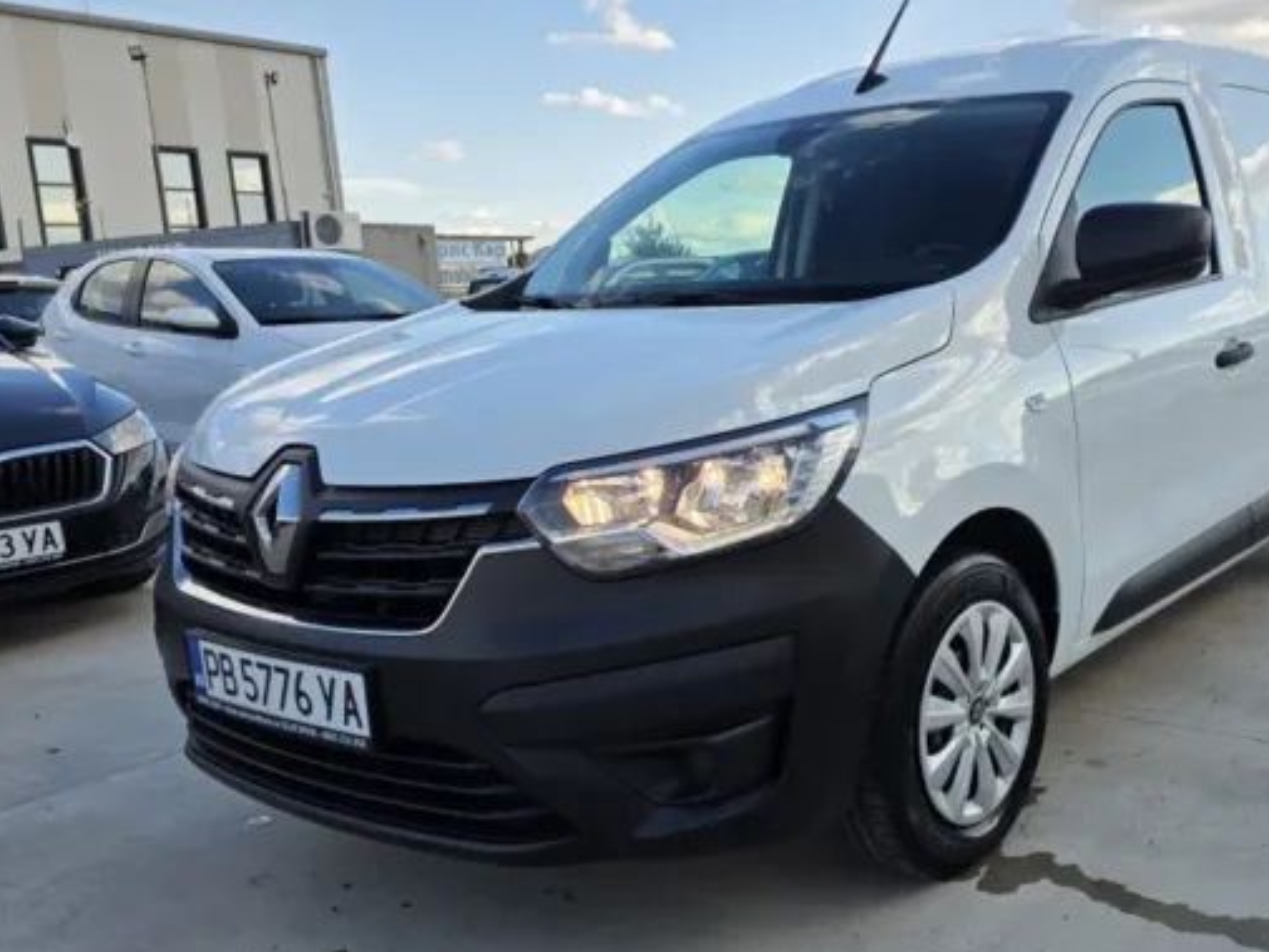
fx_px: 1283
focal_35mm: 35
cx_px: 880
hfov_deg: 51.3
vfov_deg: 40.7
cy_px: 522
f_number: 1.7
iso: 80
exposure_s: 1/2443
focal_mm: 6.25
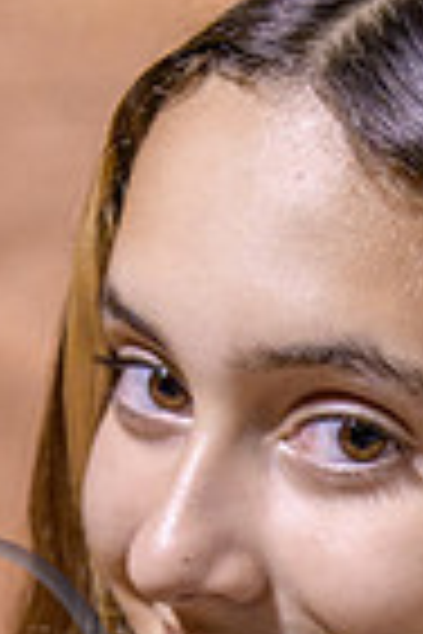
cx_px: 414
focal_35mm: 223
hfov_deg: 6.1
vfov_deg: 9.0
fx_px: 3930
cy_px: 881
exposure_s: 1/250
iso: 4000
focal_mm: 70
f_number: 5
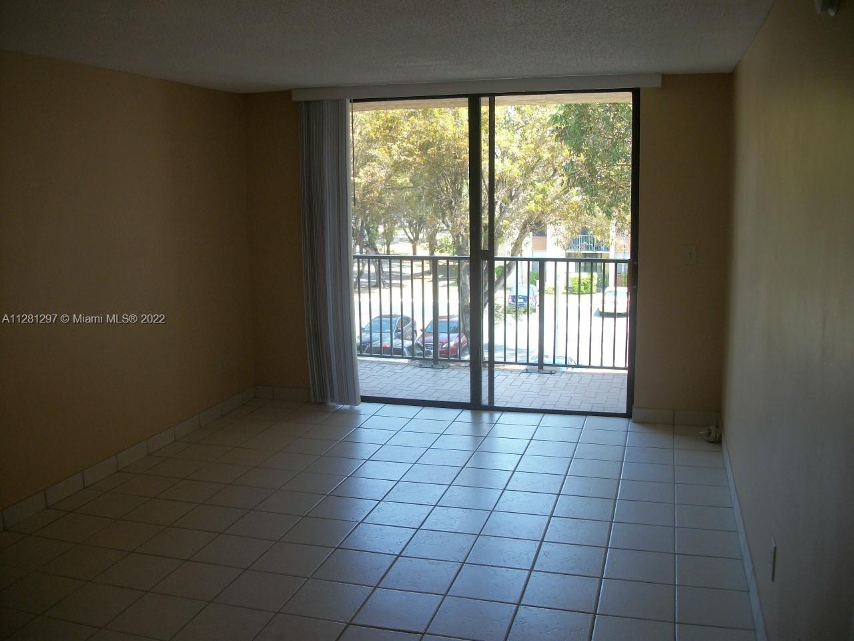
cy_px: 320
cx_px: 427
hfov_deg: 56.8
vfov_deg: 44.2
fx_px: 789
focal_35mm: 32
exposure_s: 1/100
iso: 80
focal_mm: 5.7
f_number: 2.9
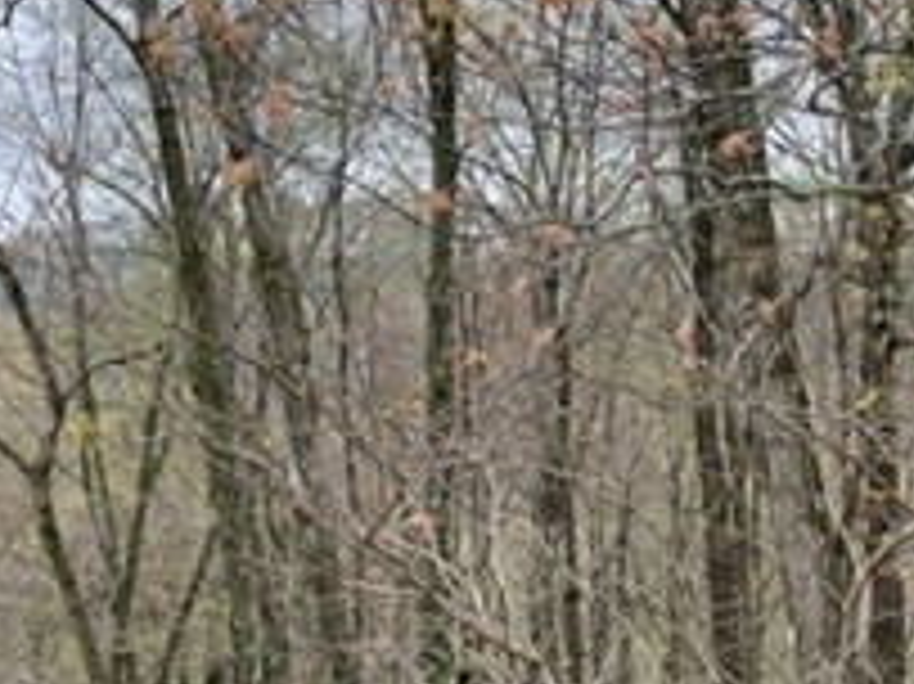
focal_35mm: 82
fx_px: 2164
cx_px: 594
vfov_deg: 17.8
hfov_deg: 23.8
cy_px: 544
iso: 32
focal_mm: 5.1
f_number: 1.6
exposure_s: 1/340
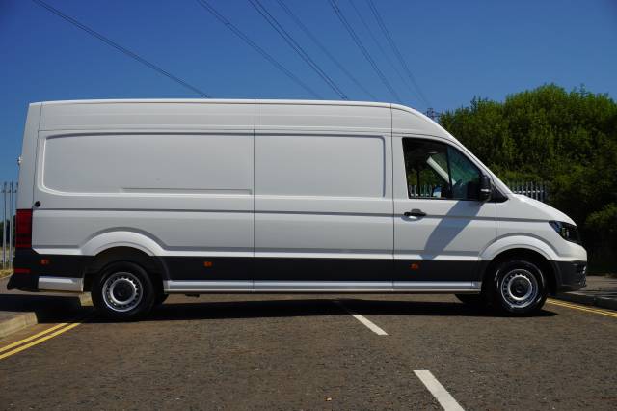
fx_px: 822
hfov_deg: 41.1
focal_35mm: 48
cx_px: 308
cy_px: 206
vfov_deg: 28.0
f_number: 11
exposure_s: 1/125
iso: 100
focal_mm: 32
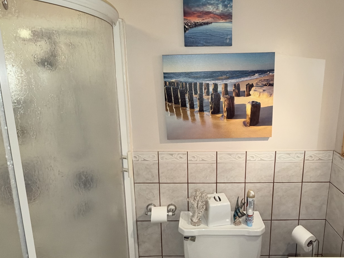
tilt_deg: -11.1
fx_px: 229
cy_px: 112
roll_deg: +0.1
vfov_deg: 58.7
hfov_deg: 73.2
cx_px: 205
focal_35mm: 23
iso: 125
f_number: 2.2
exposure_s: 1/60
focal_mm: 2.22
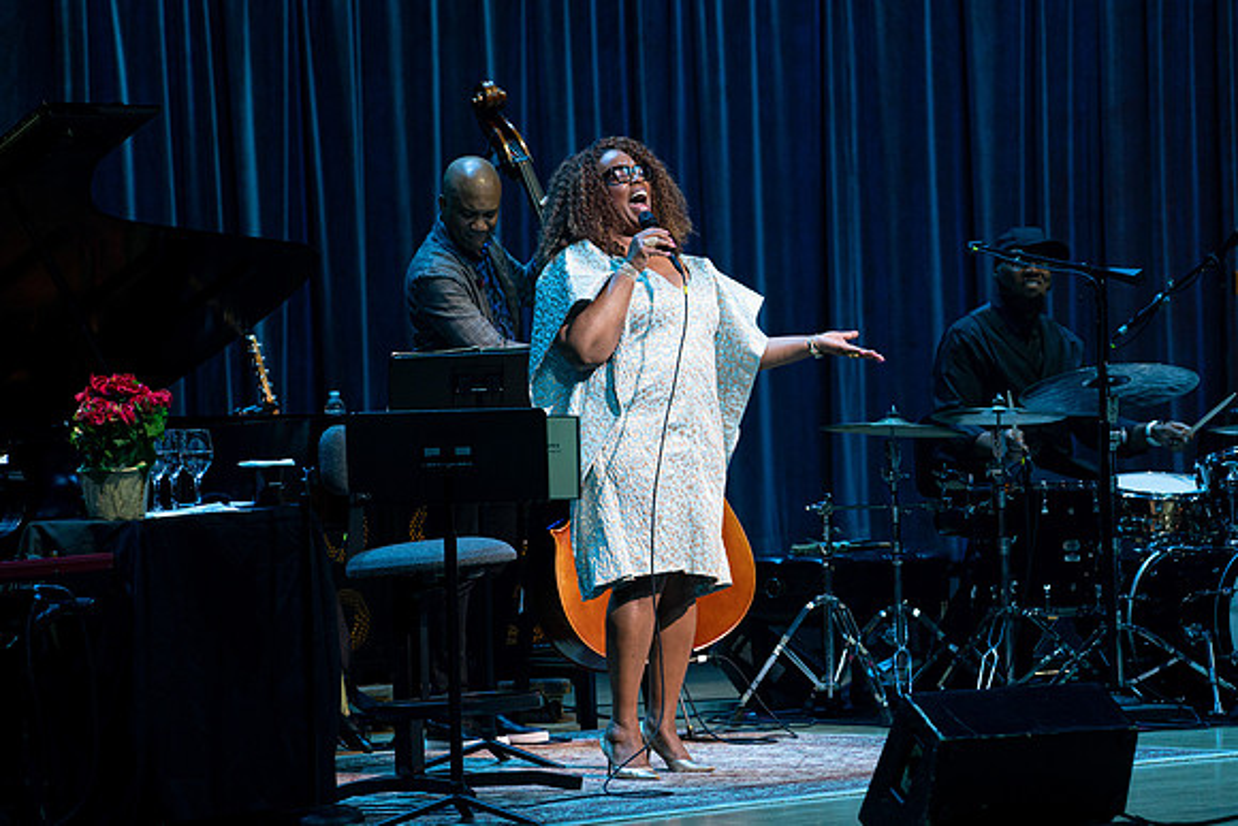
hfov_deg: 10.3
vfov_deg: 6.9
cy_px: 413
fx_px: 6879
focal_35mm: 200
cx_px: 619
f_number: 5.6
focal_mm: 200
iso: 2500
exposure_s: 1/320
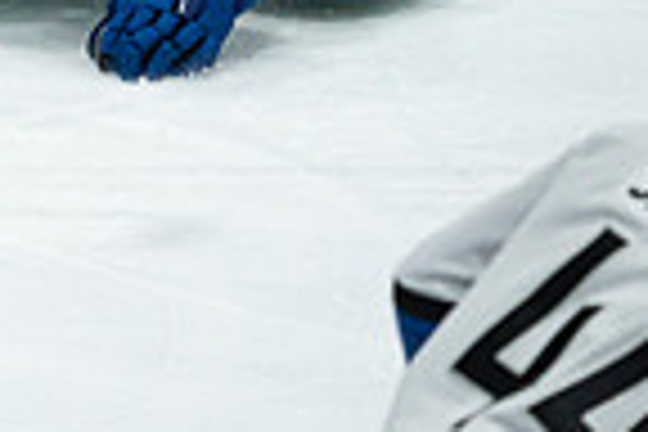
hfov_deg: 0.7
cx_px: -584
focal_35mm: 2824
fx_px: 50828
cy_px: -222
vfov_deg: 0.5
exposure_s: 1/1000
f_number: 4
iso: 1600
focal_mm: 600
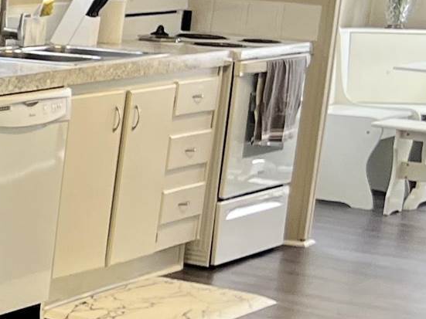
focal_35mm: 145
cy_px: 270
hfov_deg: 11.4
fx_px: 1784
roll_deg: -1.9
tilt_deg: -13.2
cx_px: -581
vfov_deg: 10.2
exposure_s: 1/120
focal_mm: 5.7
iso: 100
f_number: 1.5
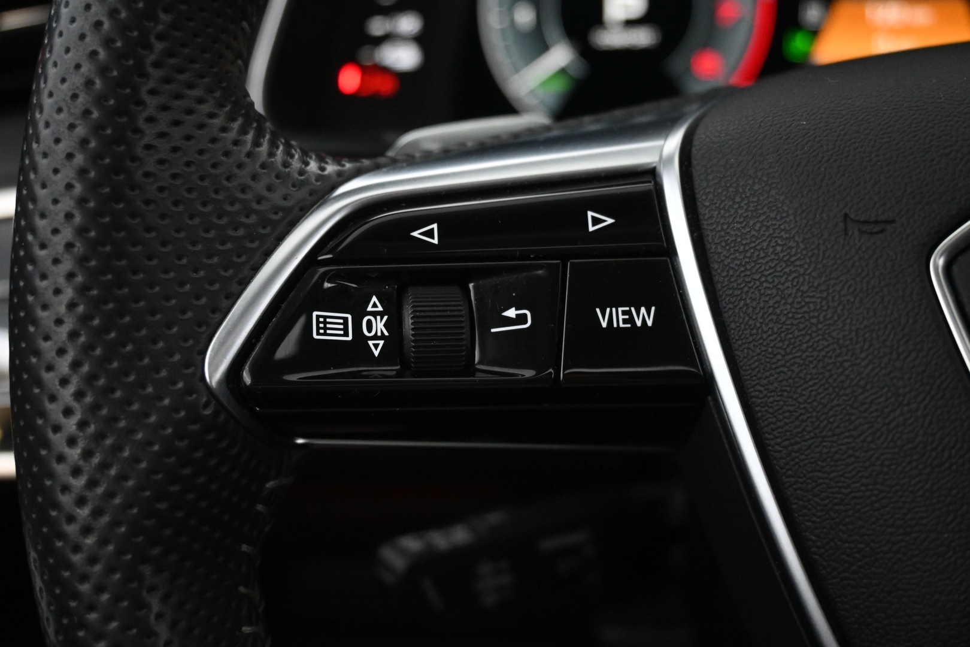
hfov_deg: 46.4
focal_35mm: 42
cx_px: 485
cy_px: 324
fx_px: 1132
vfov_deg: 31.9
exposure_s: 1/50
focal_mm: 28
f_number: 4.5
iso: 4000
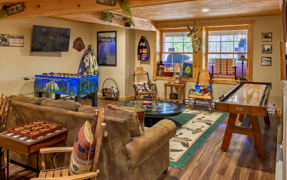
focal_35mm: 29
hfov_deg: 64.6
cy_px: 86
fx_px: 227
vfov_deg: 43.1
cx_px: 141
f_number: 8
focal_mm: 28
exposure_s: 1/25
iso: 800
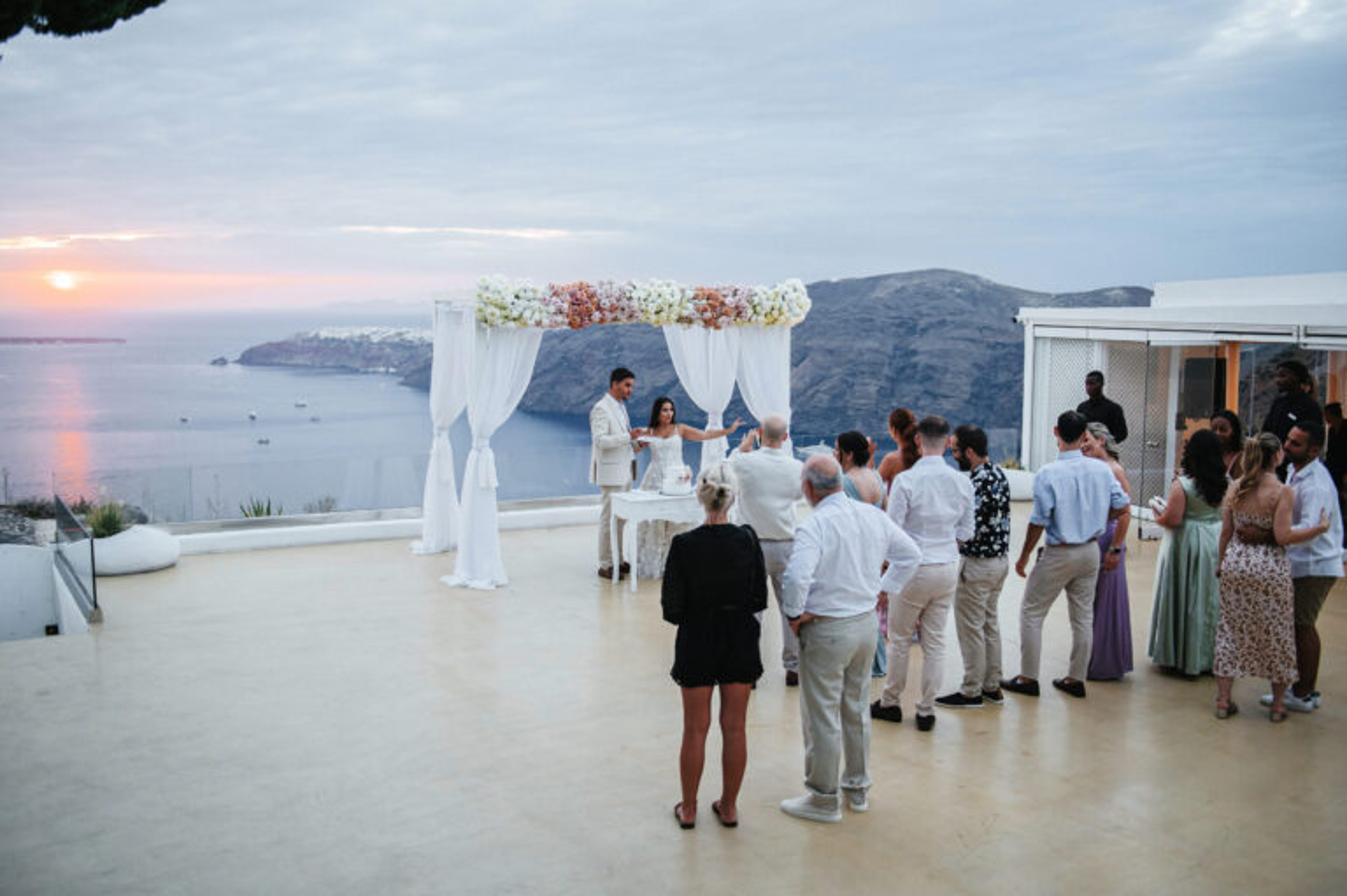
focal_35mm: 32
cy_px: 448
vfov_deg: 41.1
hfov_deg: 58.7
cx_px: 674
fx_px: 1197
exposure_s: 1/320
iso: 1000
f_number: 2.8
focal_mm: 32
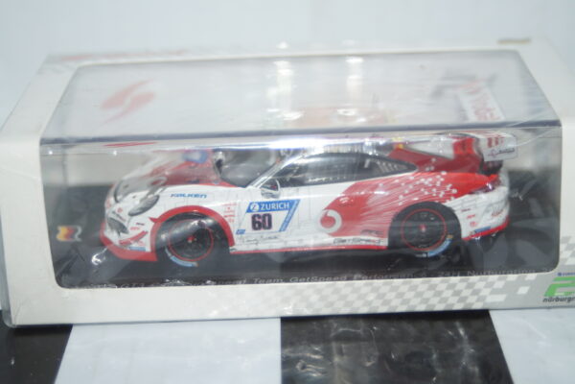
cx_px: 288
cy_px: 192
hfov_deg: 27.0
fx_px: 1198
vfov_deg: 18.2
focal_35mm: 75
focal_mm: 50
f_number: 4.5
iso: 160
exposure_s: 1/100
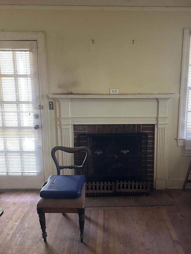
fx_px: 213
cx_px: 115
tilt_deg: -9.2
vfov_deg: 61.5
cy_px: 112
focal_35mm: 29
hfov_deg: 48.0
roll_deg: -0.8
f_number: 1.78
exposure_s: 1/60
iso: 640
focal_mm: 6.86
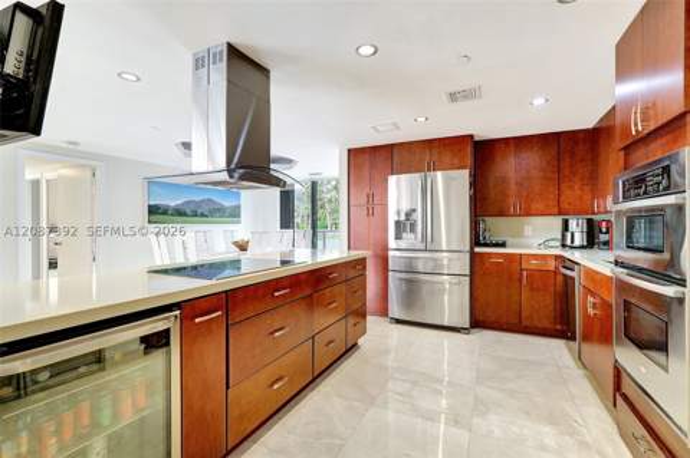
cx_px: 345
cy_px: 229
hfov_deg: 95.0
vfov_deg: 71.9
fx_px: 316
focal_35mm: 16
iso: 640
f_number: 13
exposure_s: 1/4
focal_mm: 16.5
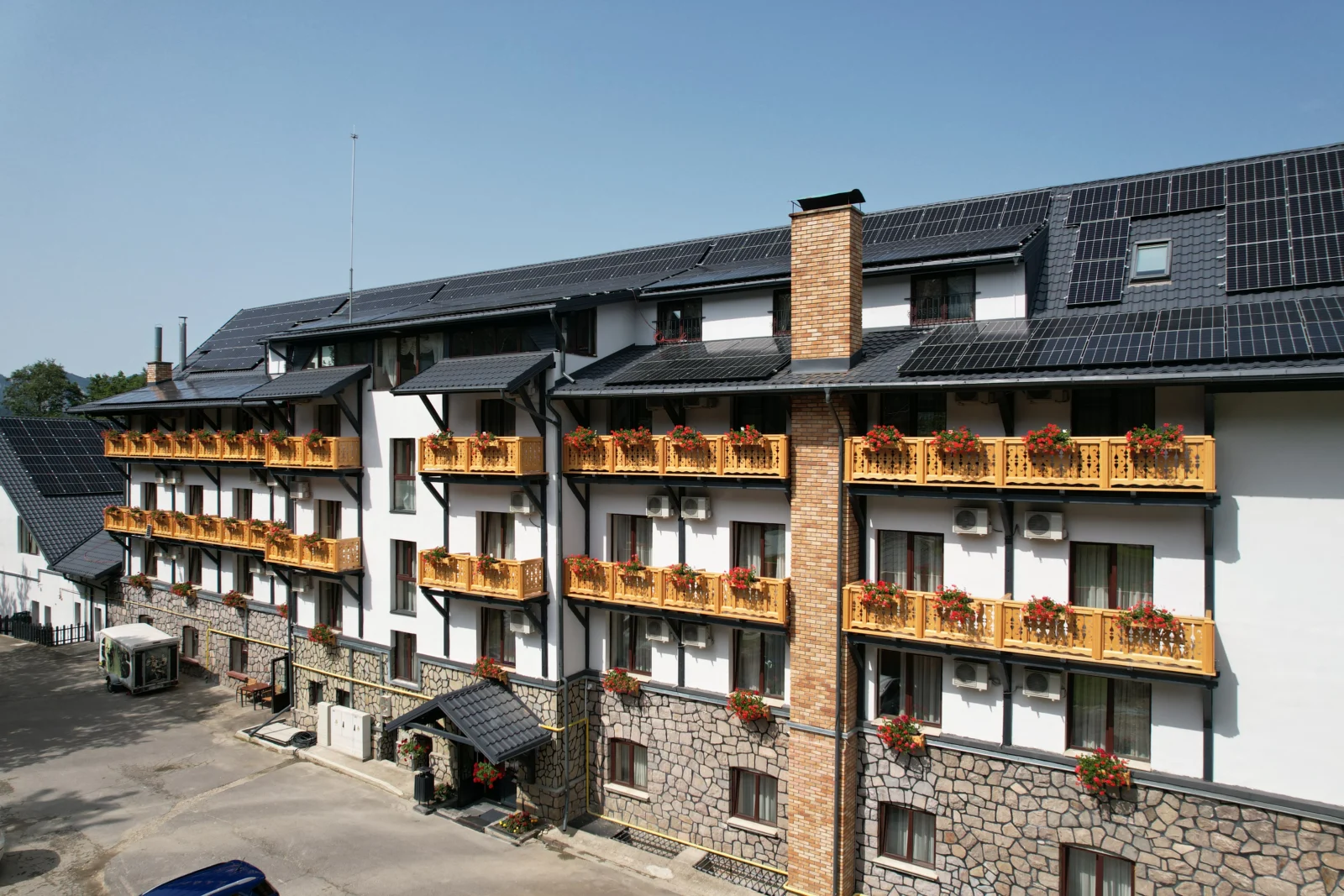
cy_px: 448
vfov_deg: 57.2
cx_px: 672
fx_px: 821
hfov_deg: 78.6
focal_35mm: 22
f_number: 2.8
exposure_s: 1/2000
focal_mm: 8.38
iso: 100
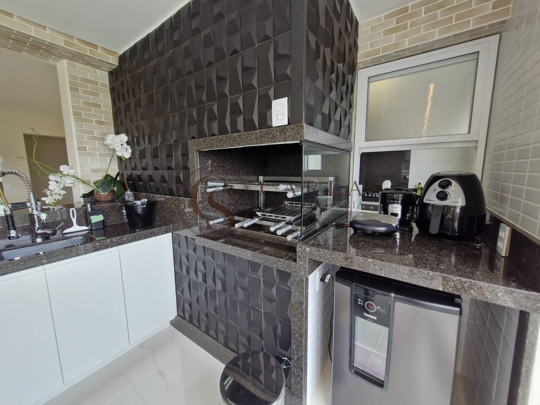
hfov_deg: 106.2
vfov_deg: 89.9
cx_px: 270
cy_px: 202
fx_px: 203
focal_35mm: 13
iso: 64
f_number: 2.2
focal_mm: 1.74
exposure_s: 1/120
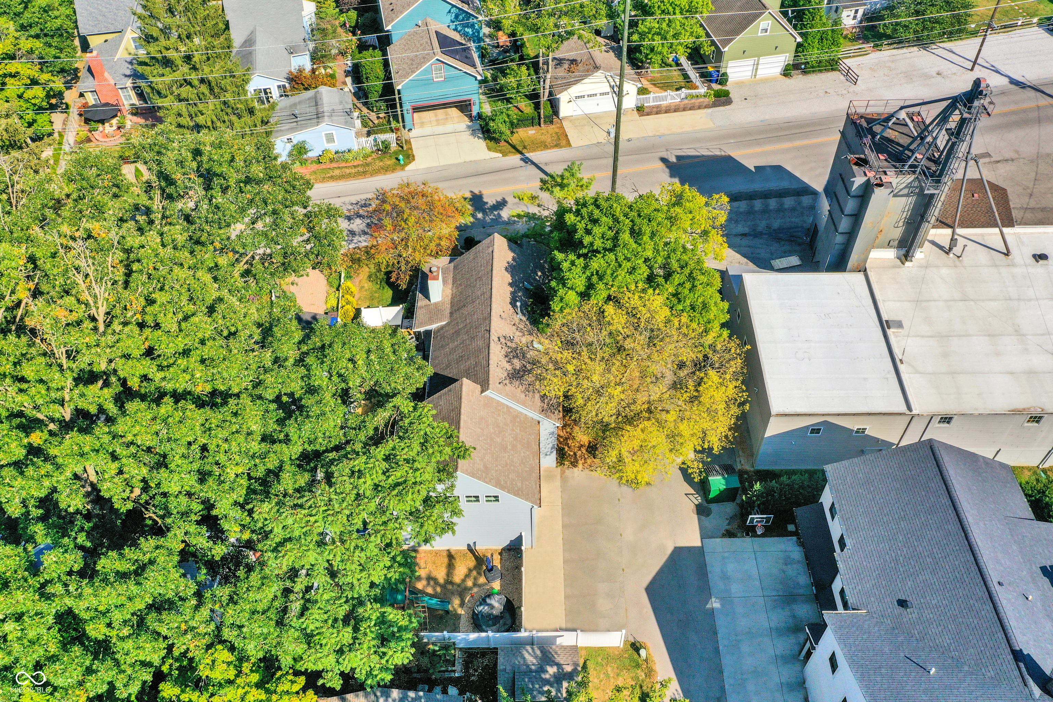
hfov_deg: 65.5
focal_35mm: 28
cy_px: 351
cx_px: 526
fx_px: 819
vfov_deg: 46.4
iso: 100
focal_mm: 10.26
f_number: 6.3
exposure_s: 1/500
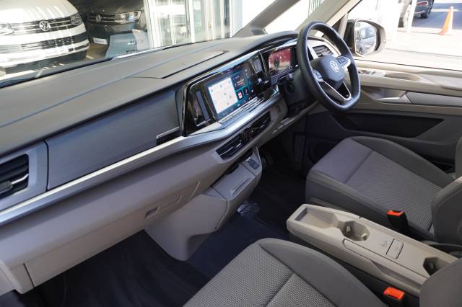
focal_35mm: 24
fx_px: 308
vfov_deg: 53.1
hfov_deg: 73.8
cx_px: 231
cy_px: 154
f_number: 4
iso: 200
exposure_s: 1/60
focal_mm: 16
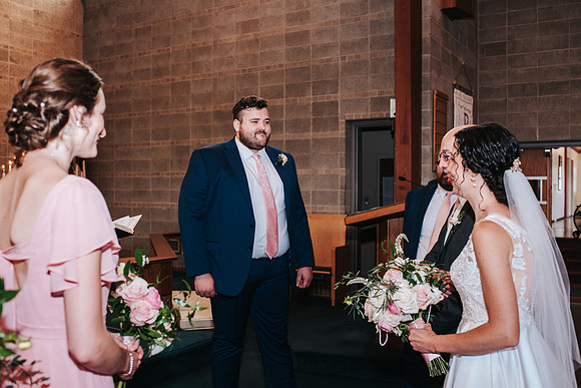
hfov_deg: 51.9
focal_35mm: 37
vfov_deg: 36.0
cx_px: 290
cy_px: 194
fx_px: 597
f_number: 3.2
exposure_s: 1/125
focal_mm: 35
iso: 1000
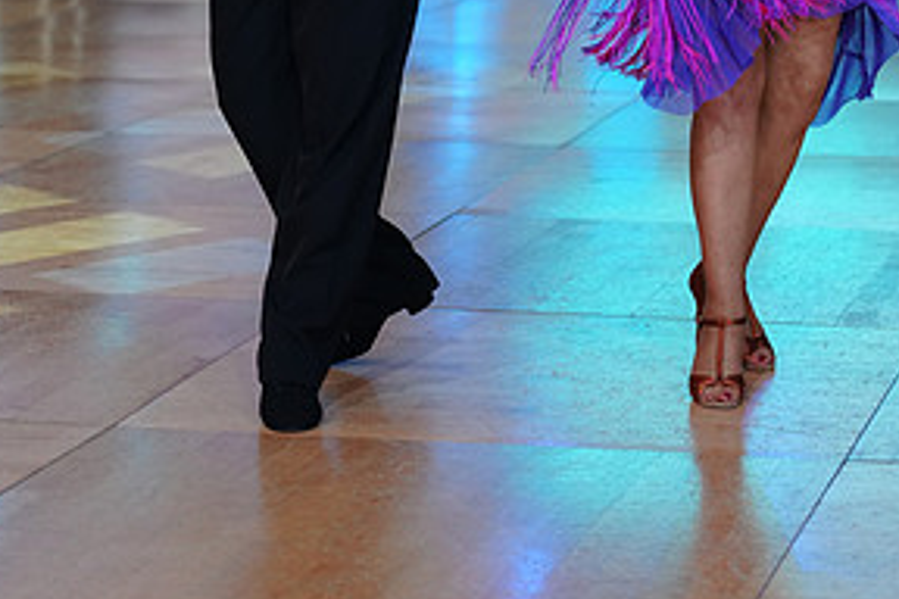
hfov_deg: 14.1
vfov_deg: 9.3
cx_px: 582
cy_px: -137
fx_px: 3621
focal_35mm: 145
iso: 1000
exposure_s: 1/400
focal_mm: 72
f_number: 2.8
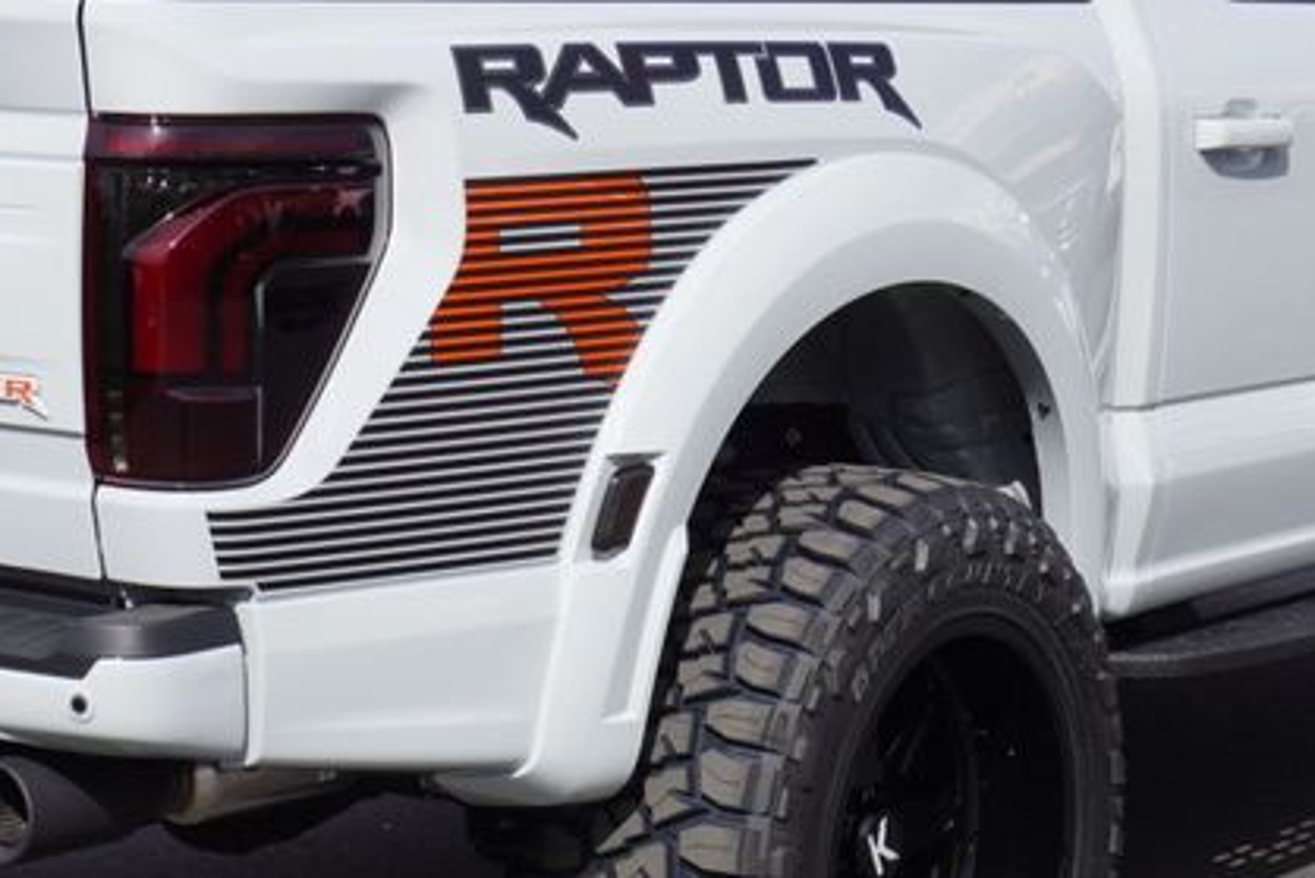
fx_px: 3763
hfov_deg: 19.8
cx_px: 525
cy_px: 422
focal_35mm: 103
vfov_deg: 13.3
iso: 100
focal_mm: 28
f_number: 11
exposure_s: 1/160
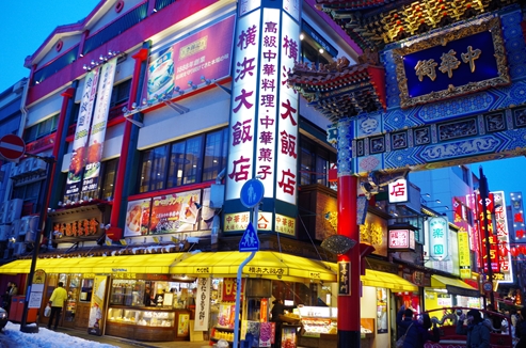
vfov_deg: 43.4
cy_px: 174
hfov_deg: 62.1
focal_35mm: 30
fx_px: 437
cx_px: 263
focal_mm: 20
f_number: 4
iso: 400
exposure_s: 1/40
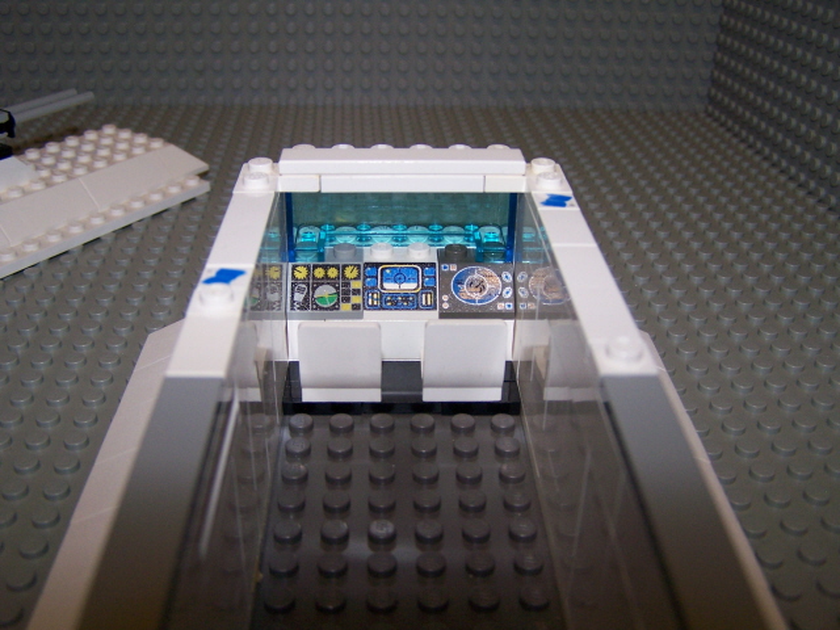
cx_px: 420
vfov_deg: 37.7
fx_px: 922
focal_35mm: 38
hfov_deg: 49.0
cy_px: 315
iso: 140
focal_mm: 6.3
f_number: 2.8
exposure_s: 1/60
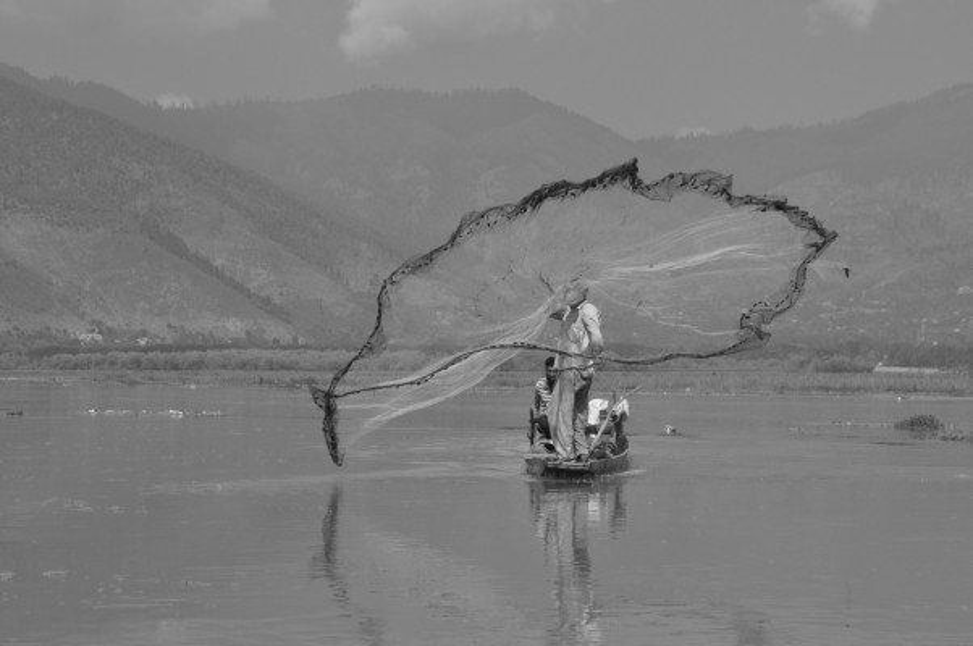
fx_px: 2430
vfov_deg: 15.2
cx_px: 486
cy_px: 323
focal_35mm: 90
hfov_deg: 22.6
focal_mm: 60
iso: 360
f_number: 5.6
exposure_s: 1/500
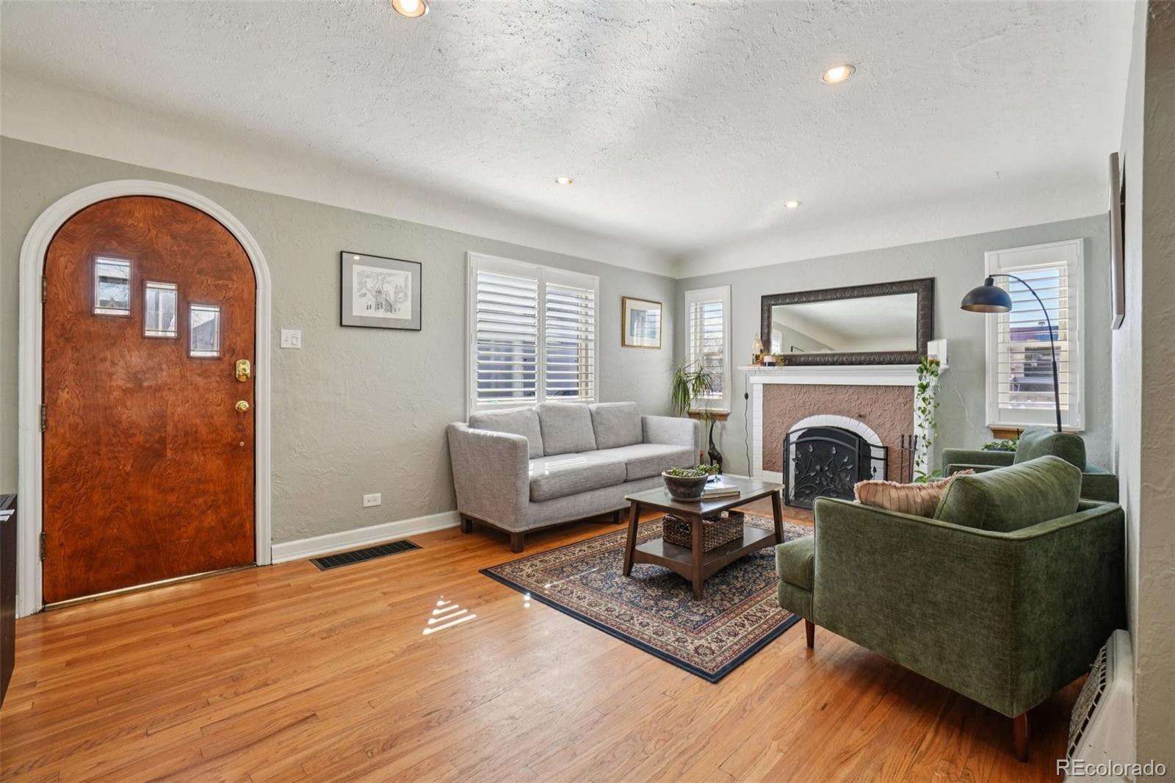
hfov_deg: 100.4
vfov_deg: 77.3
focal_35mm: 15
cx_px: 588
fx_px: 489
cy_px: 392
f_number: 8
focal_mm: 10
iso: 400
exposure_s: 1/50
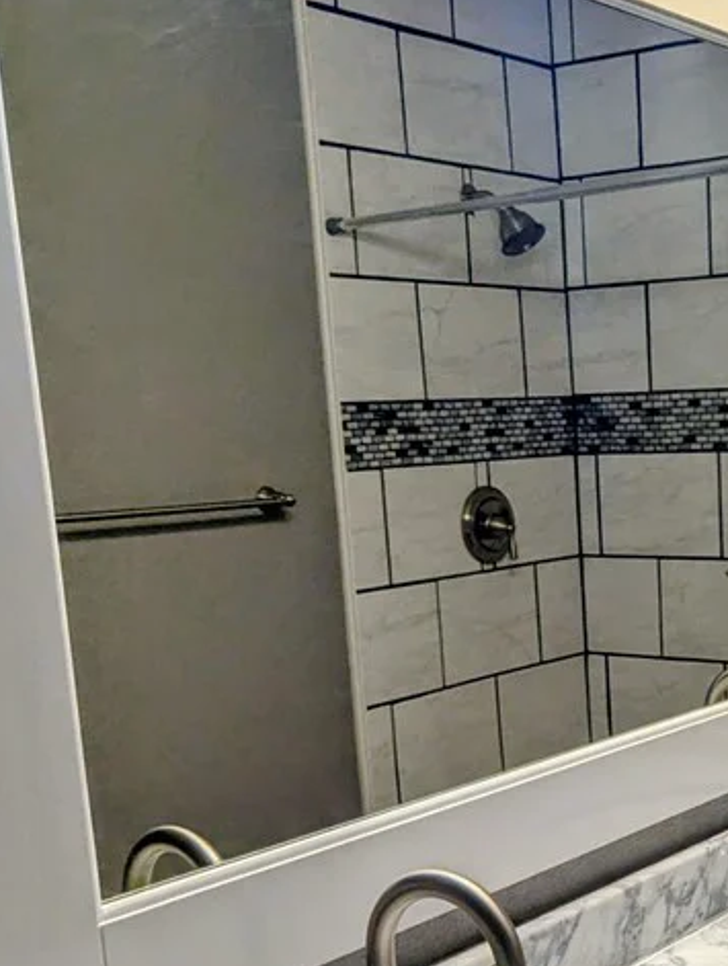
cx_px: 721
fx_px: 1454
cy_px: 748
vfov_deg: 35.8
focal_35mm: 52
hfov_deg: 26.7
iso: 53
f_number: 1.85
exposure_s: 1/177
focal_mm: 6.81
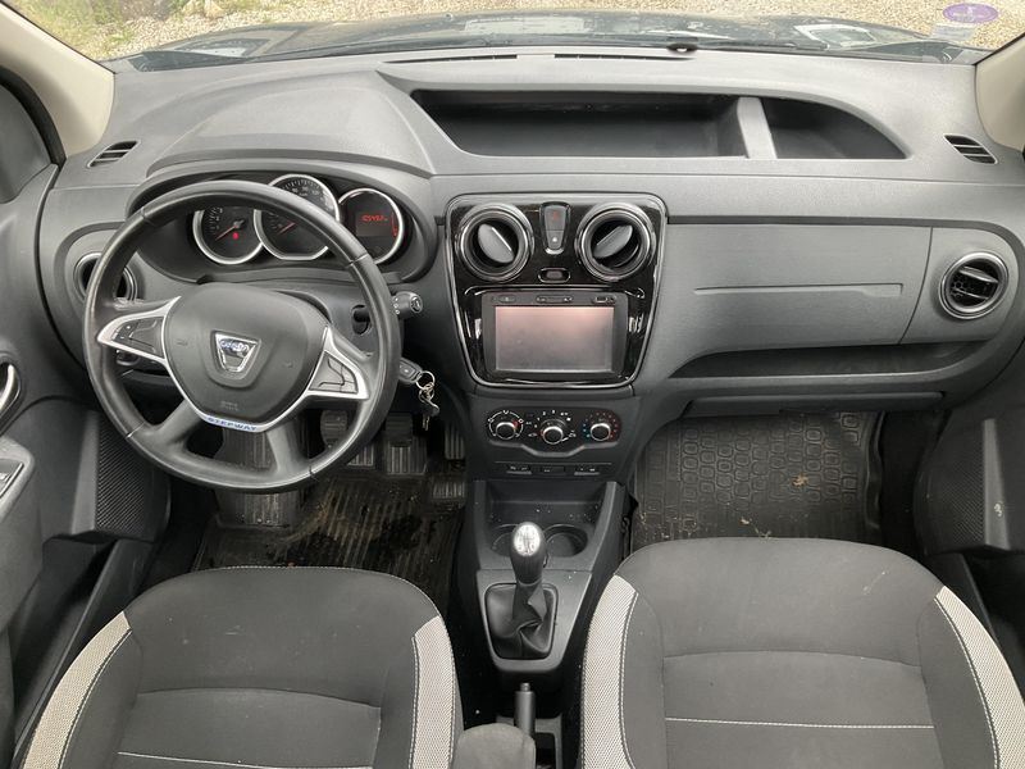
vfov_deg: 48.2
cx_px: 512
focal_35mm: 29
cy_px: 384
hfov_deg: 61.7
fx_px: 859
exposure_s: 1/97
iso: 64
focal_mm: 3
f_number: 1.8
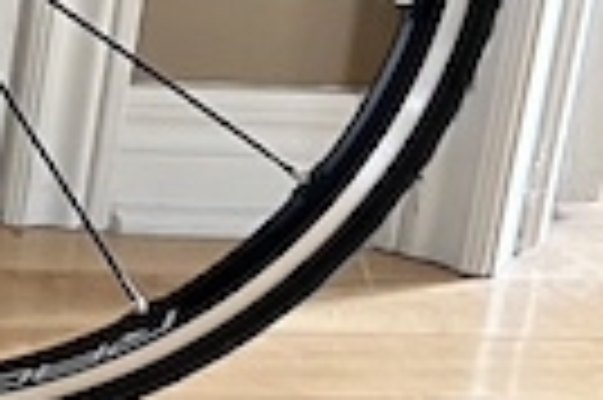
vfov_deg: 8.2
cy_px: -279
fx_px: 2710
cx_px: -1066
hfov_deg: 10.2
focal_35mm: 162
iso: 320
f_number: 1.5
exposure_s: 1/60
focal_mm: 5.7
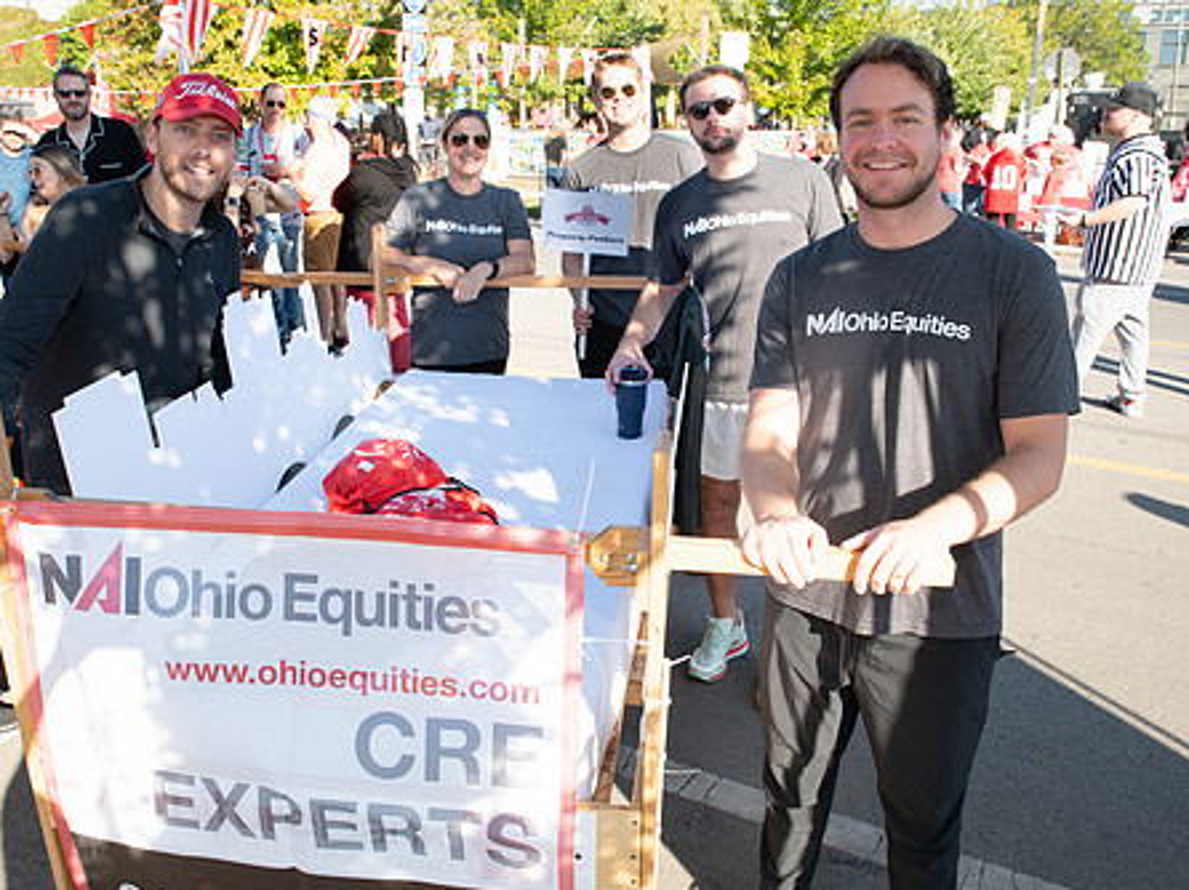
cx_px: 557
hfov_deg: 59.9
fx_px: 1030
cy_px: 450
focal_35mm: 30
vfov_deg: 46.8
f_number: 9
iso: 250
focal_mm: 24
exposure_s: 1/200
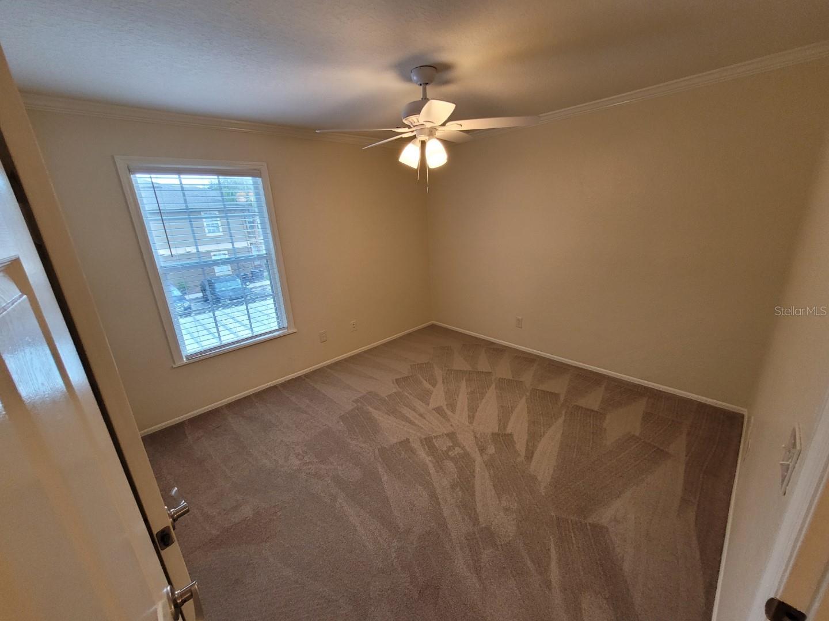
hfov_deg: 106.2
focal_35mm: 13
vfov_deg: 89.9
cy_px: 310
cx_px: 414
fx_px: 311
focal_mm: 1.74
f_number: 2.2
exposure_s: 1/60
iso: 160
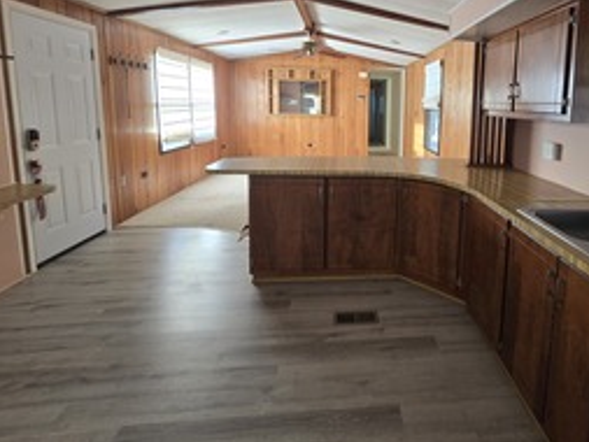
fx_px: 306
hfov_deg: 85.3
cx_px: 382
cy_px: 145
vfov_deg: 69.5
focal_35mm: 18
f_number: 2.2
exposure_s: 1/60
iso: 100
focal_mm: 2.2
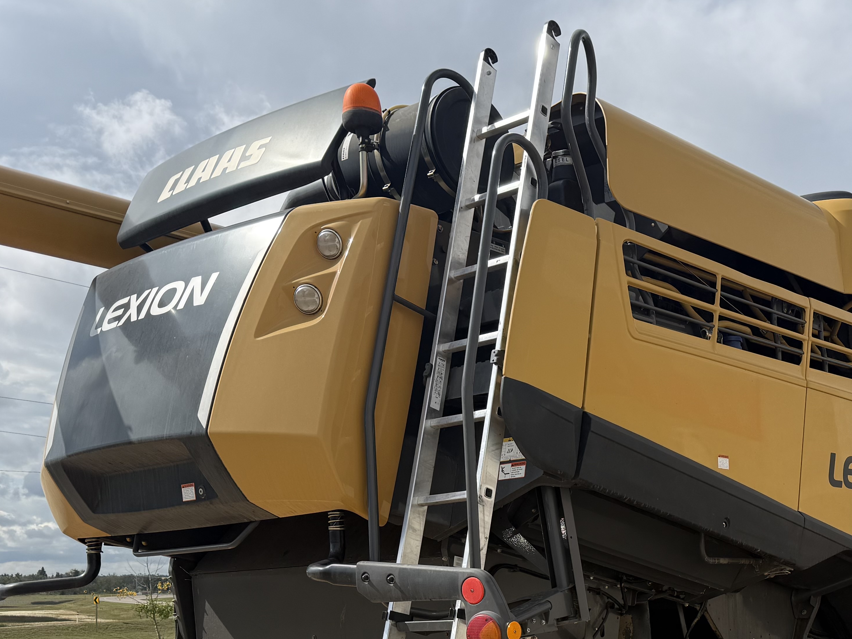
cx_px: 739
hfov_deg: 38.1
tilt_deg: +0.3
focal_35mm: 47
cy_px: 563
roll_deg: +0.5
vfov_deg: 29.7
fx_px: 1157
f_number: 1.78
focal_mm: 6.76
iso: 80
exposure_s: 1/6711
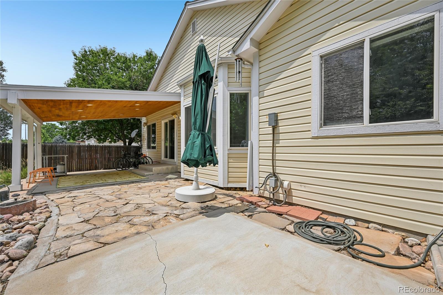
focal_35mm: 14
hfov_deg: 104.3
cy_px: 148
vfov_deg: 81.2
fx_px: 172
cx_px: 222
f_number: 10
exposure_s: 1/100
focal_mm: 14
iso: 64
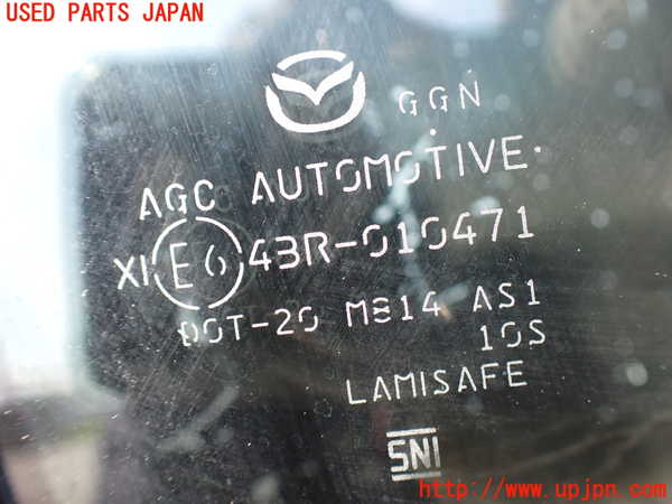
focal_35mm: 30
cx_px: 336
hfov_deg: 60.0
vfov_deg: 46.8
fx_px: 582
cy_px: 252
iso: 100
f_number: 2.3
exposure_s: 1/125
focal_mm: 5.4
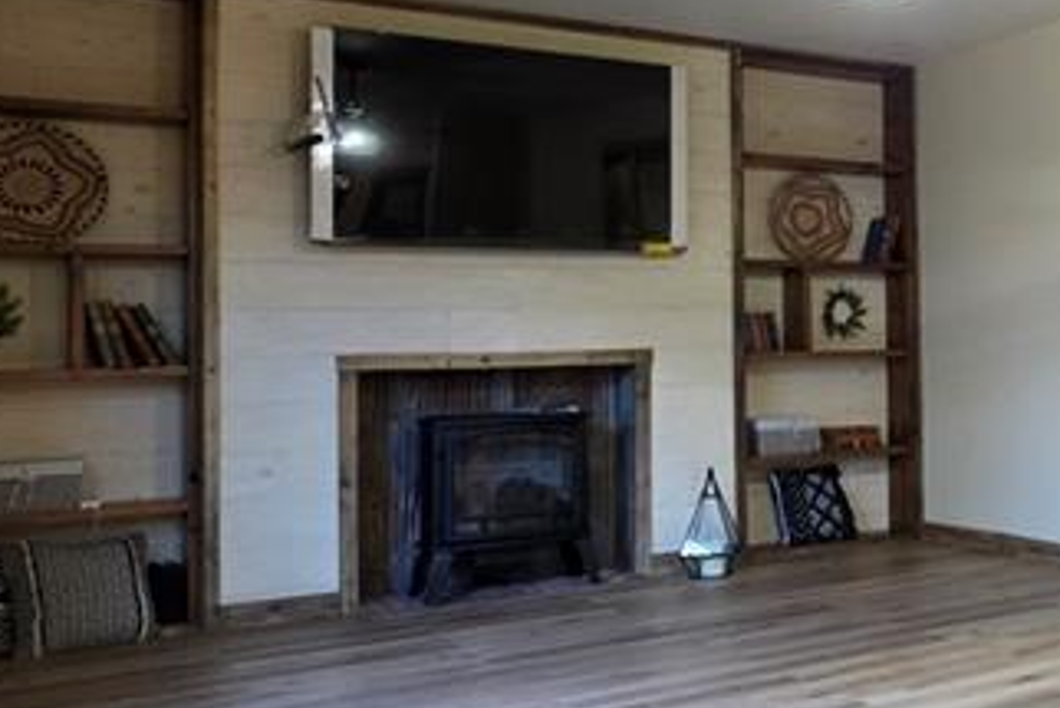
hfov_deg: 38.5
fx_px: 1267
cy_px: 277
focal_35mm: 43
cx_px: 1136
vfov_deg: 31.1
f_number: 1.9
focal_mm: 2.2
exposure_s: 1/60
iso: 500
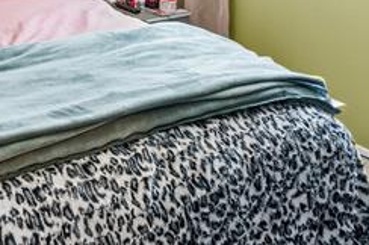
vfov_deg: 26.4
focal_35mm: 43
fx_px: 443
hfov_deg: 38.2
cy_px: -71
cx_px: -29
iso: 250
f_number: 8
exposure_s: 1/15
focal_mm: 11
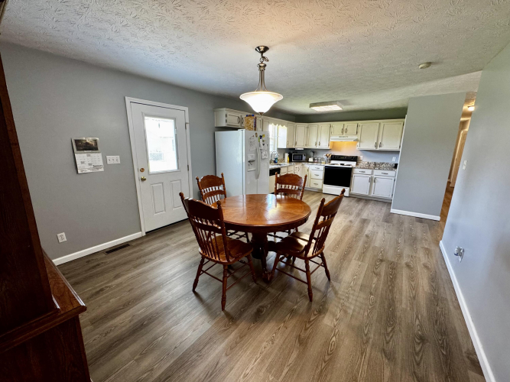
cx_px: 255
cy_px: 191
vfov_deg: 85.7
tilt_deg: -13.4
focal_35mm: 14
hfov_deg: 102.1
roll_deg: -0.8
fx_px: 206
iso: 250
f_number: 2.2
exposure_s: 1/60
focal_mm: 2.22
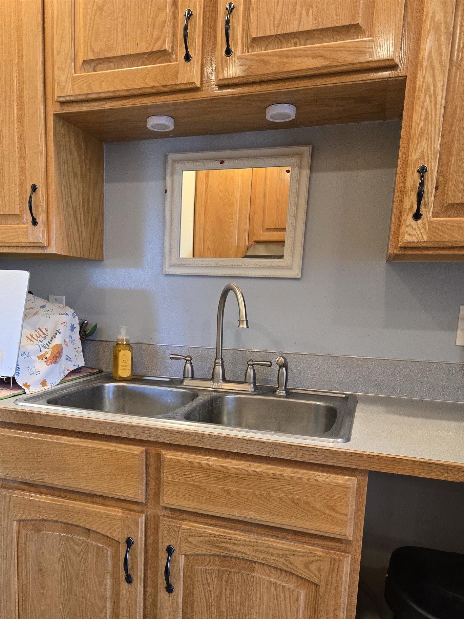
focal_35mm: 29
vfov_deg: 60.8
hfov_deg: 47.9
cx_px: 180
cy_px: 389
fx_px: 518
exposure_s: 1/120
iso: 250
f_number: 1.8
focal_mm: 5.4
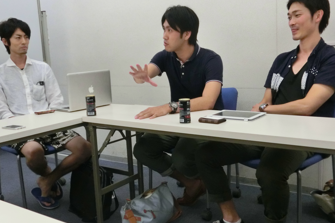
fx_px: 372
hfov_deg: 48.5
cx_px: 167
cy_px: 114
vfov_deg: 33.4
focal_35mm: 40
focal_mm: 6.67
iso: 800
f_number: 3.9
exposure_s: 1/200
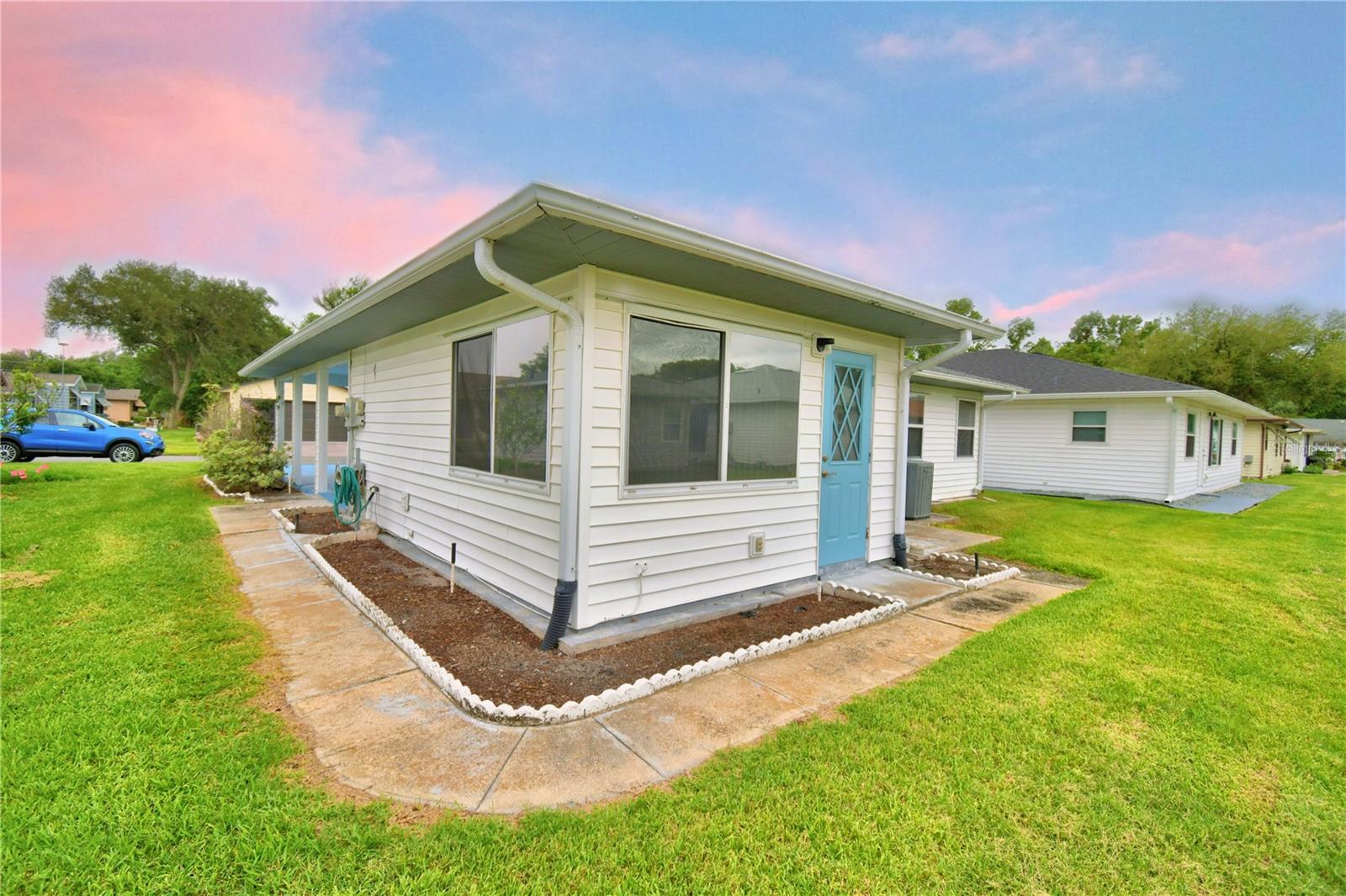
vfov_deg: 77.3
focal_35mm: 15
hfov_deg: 100.4
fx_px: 561
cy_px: 448
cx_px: 673
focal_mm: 10
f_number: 4.5
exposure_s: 1/1250
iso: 100
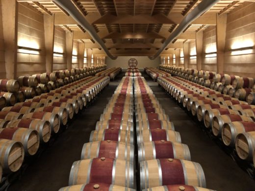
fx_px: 206
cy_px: 96
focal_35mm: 28
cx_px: 128
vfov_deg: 49.7
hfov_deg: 63.4
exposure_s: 1/4
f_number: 1.8
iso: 100
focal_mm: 3.99
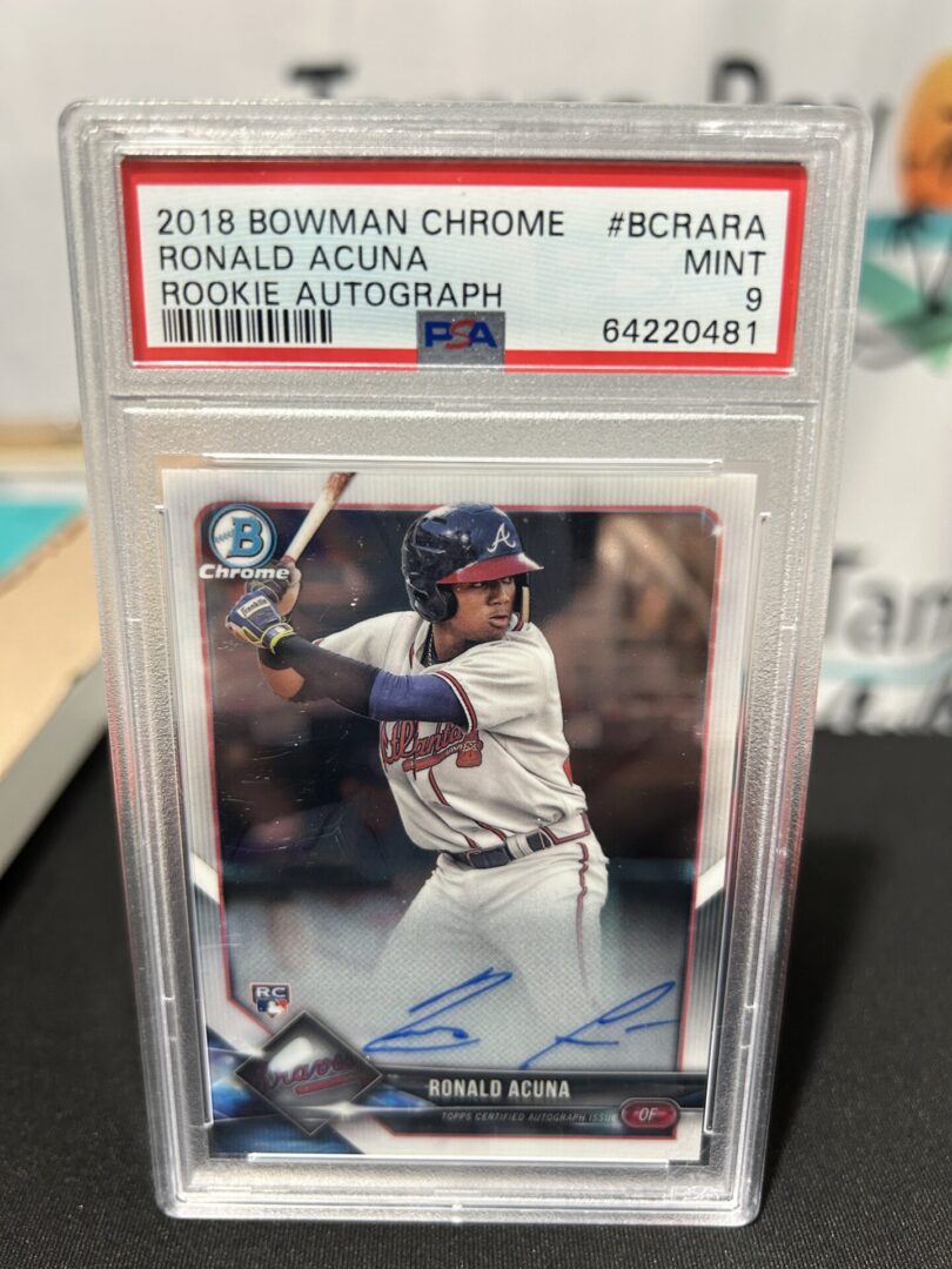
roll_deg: +0.5
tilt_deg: -22.7
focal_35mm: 26
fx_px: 953
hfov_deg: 53.1
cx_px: 476
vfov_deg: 67.3
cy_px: 634
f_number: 1.5
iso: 160
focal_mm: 5.7
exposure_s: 1/60
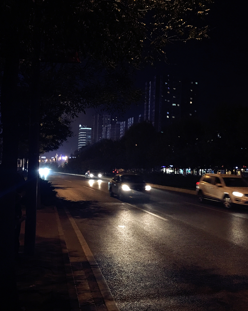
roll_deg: -2.2
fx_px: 321
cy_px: 163
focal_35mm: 35
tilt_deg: +1.9
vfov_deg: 51.5
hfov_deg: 42.2
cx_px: 139
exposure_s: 1/8
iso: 100
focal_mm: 4.15
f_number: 2.2
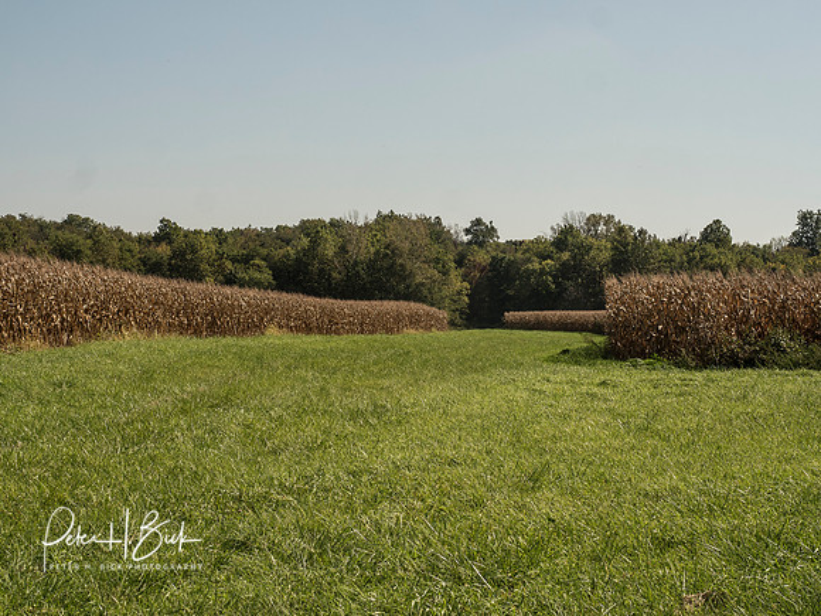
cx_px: 410
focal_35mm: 80
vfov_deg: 18.4
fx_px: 1897
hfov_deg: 24.4
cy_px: 308
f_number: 10
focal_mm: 40
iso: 250
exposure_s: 1/500
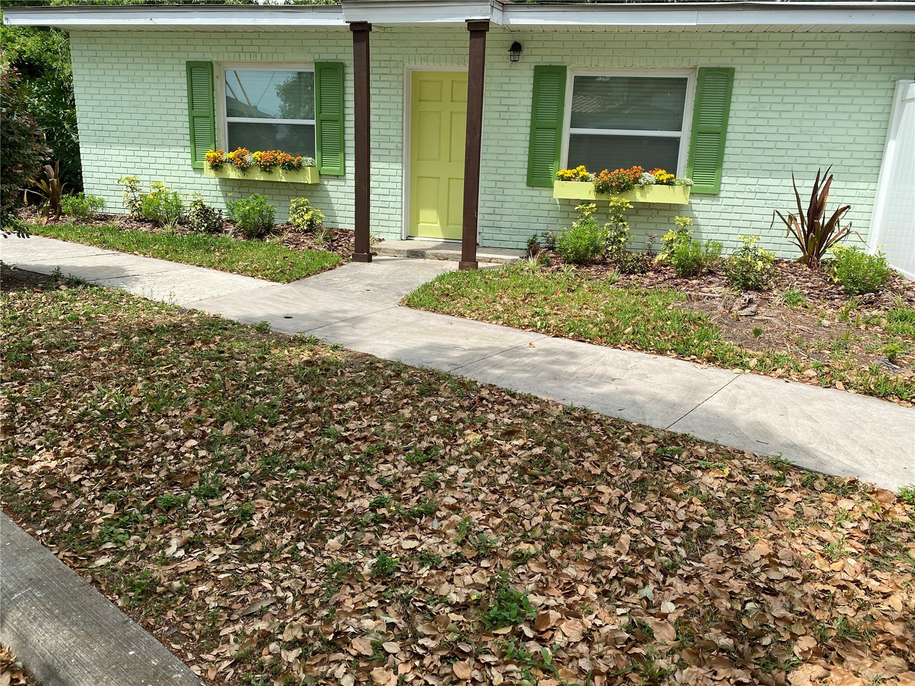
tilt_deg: -13.6
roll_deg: -2.4
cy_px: 343
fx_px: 687
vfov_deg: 53.1
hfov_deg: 67.3
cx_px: 458
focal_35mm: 26
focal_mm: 4.25
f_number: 1.8
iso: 32
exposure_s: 1/2222
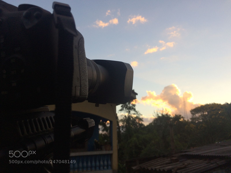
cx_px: 116
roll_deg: +2.6
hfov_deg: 61.7
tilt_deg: +13.9
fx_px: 194
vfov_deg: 48.2
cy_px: 86
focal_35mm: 29
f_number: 2.2
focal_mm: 4.15
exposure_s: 1/339
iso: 32
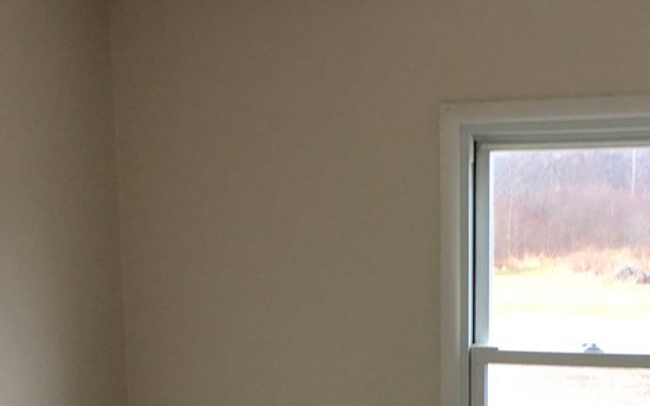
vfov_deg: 19.1
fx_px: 1169
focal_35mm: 66
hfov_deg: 30.9
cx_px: 431
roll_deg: +1.7
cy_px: 425
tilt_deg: -10.6
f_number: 2.2
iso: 25
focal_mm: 4.15
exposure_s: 1/30
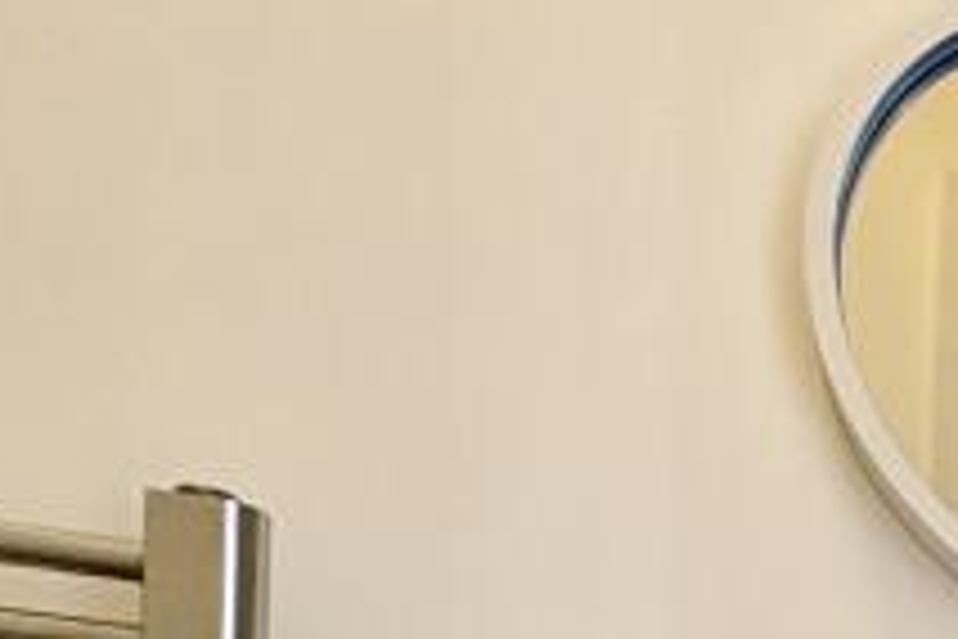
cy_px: 1251
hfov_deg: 18.0
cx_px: 1983
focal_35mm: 70
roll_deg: -0.6
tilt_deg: +1.3
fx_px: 1863
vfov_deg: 15.7
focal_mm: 2.22
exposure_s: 1/100
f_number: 2.2
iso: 160
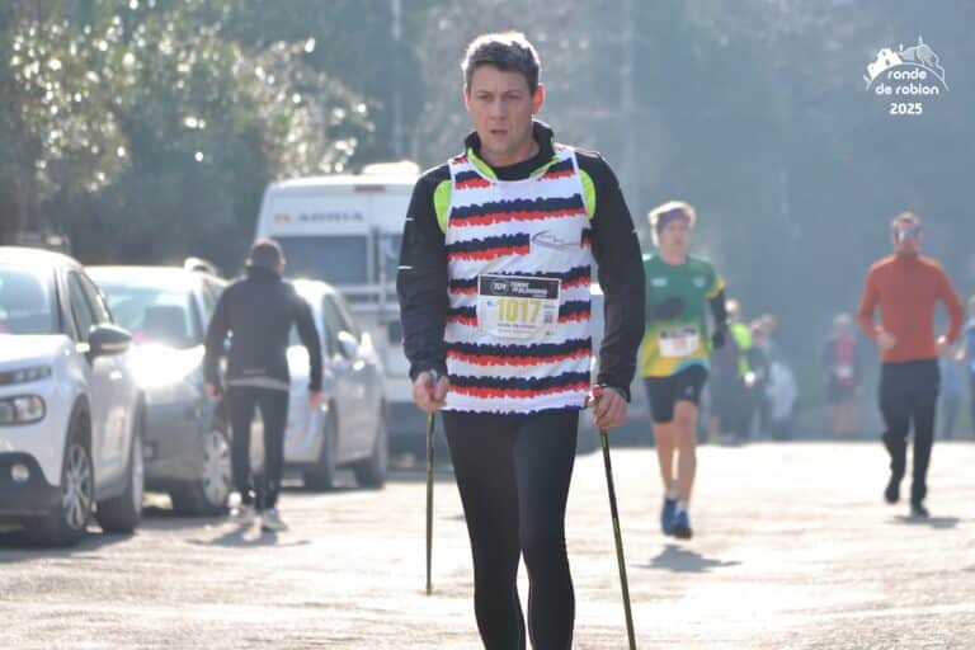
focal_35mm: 225
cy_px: 325
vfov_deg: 6.1
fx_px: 6093
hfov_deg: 9.1
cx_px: 488
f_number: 5
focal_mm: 150
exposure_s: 1/200
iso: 100
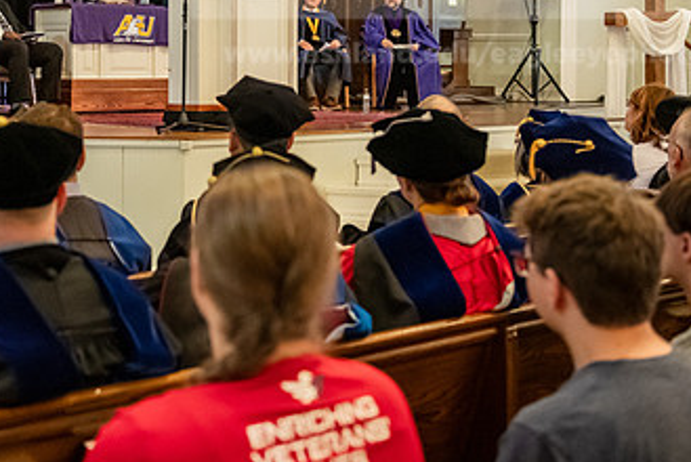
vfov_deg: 18.3
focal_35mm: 74
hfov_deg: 26.8
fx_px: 1422
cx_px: 128
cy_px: 98
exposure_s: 1/160
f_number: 3.2
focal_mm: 42
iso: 5000
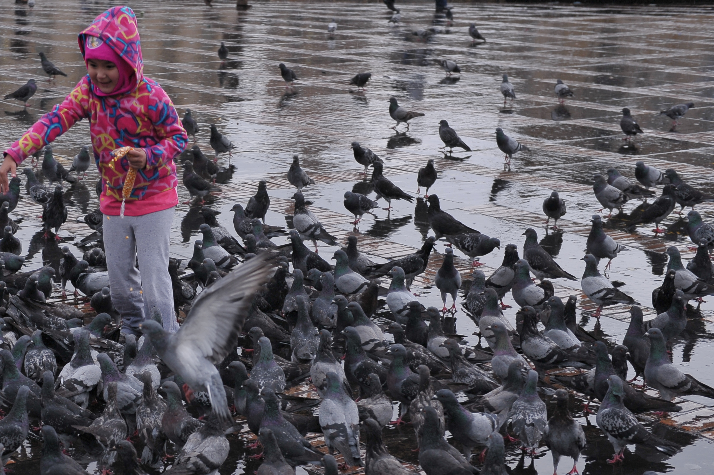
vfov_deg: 17.6
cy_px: 368
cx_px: 143
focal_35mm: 77
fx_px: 1526
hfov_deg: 25.9
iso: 320
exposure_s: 1/400
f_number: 4
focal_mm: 44
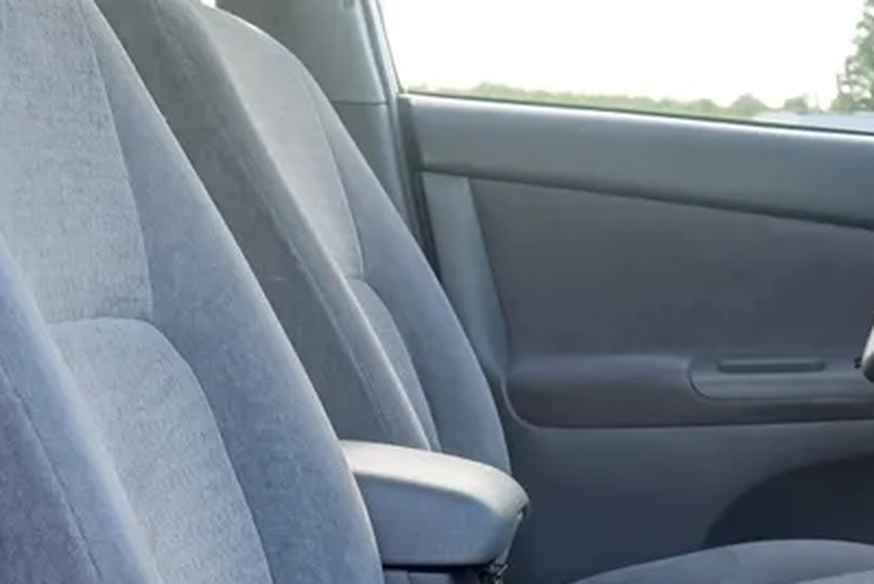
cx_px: 967
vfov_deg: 15.5
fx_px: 2137
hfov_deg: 21.9
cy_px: 433
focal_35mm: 88
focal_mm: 10.8
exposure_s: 1/100
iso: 100
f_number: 2.8
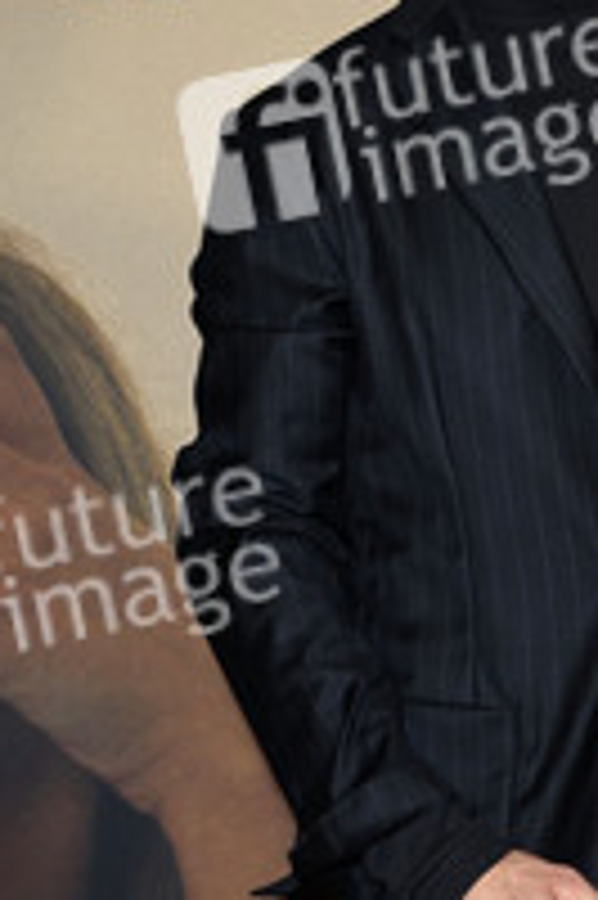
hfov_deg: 11.0
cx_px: 540
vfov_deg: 16.5
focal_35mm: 124
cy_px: 351
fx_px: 3095
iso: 800
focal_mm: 62
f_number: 5.6
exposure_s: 1/250
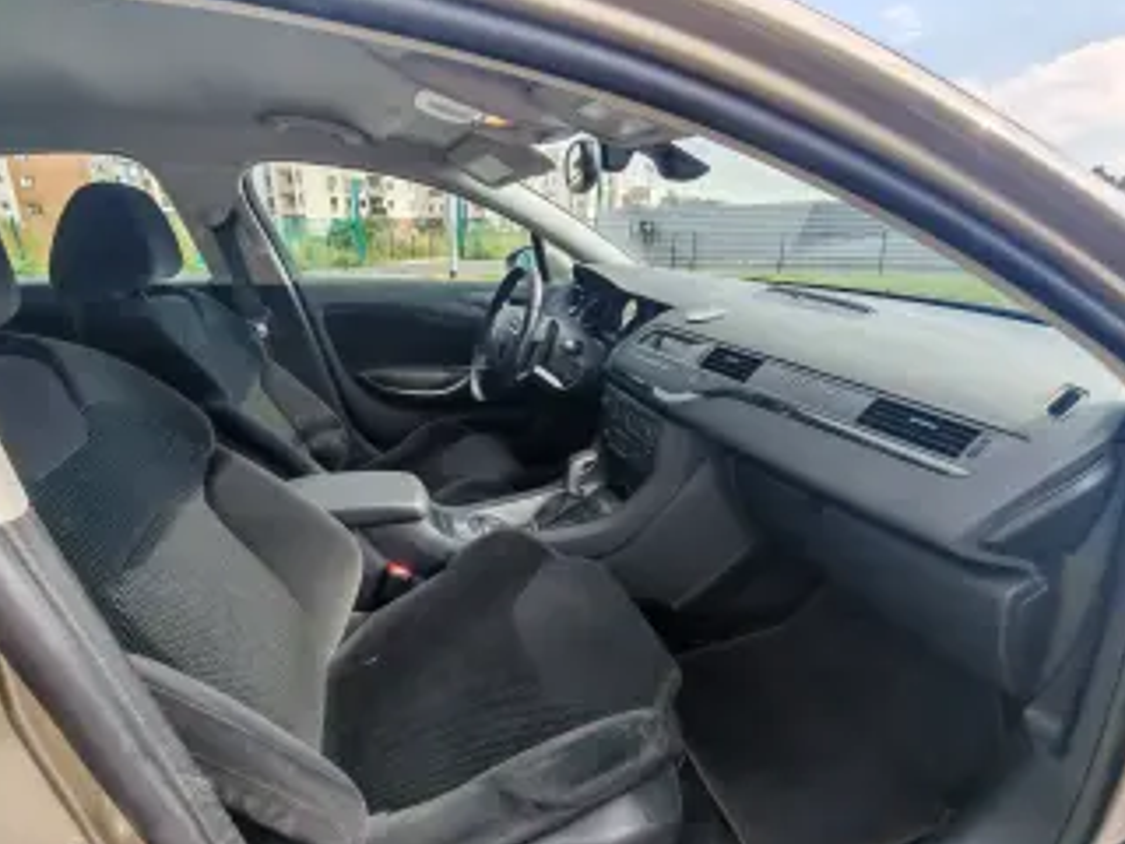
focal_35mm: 18
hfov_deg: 87.6
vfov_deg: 71.6
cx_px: 527
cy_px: 440
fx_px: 585
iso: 50
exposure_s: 1/540
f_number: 2.2
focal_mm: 1.96
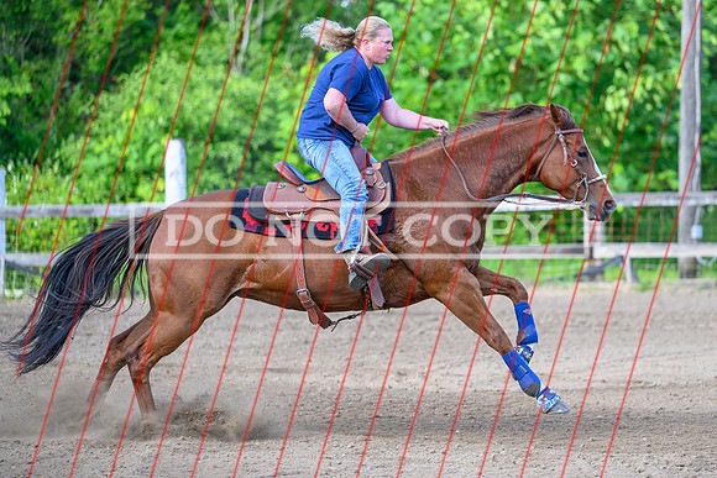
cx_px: 413
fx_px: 3065
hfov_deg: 13.3
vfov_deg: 8.9
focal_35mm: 154
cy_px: 206
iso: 1250
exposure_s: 1/2500
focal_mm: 130
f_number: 2.8
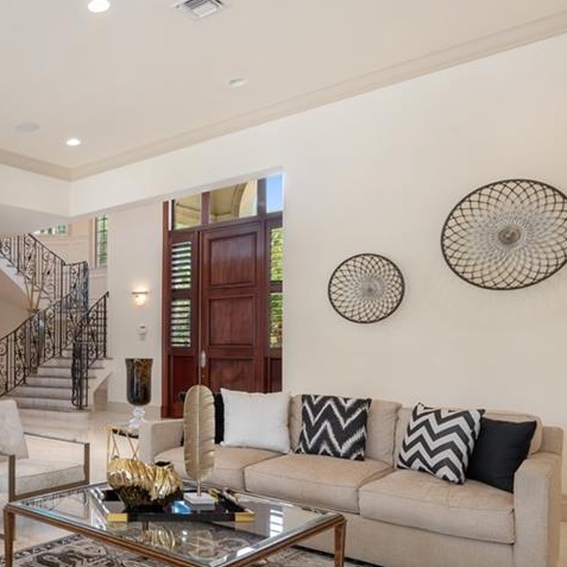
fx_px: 574
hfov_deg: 45.2
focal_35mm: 31
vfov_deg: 52.1
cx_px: 12
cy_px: 343
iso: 250
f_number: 8
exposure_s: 1/3
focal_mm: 17
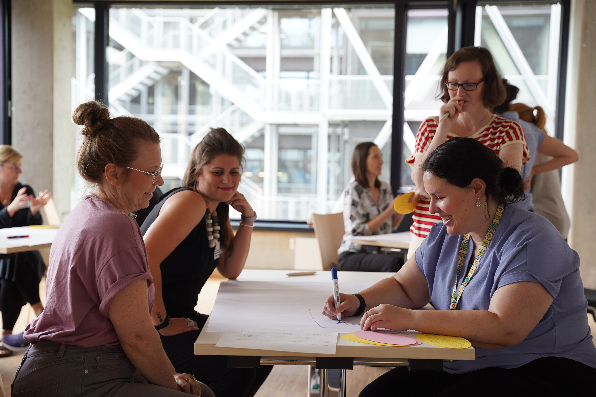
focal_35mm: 50
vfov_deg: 26.8
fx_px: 832
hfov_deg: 39.4
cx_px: 298
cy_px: 198
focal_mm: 50.3
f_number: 3.5
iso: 640
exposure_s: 1/160
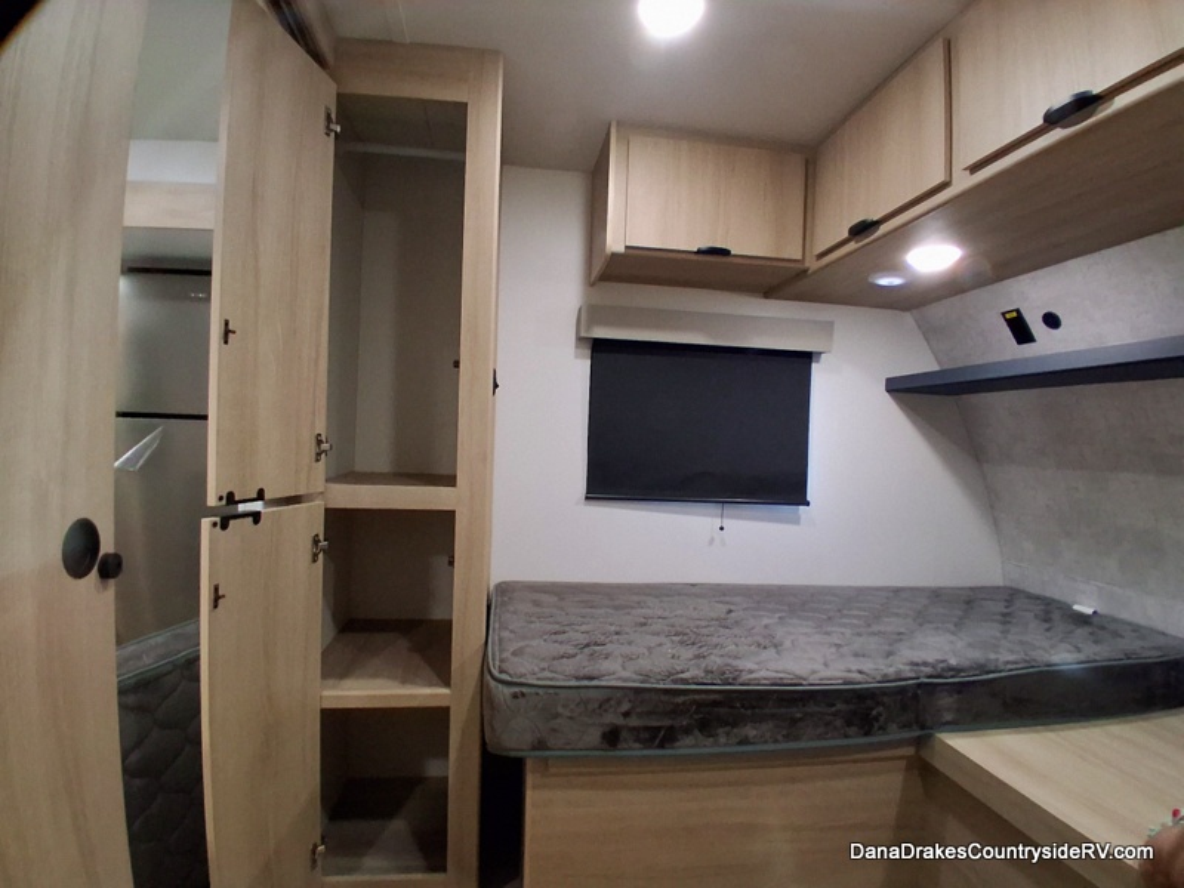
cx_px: 592
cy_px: 444
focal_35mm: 17
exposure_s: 1/24
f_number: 2.2
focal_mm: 1.4
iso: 500
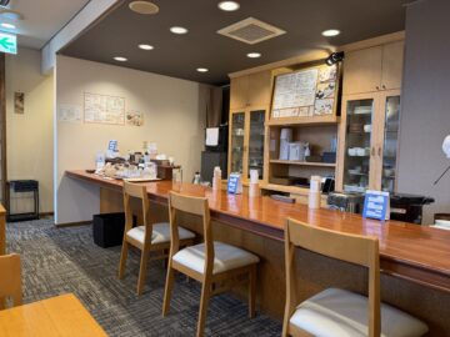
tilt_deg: -3.8
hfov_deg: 71.6
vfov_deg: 56.8
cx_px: 225
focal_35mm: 24
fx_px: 312
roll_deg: -1.5
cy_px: 168
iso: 160
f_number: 1.78
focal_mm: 6.76
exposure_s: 1/60
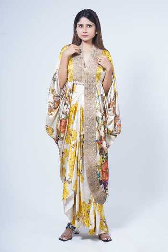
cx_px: 84
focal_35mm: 53
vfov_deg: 37.5
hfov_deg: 25.5
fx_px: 371
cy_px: 126
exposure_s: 1/160
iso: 100
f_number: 11
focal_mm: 53
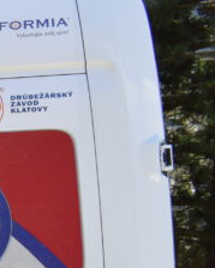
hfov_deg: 10.3
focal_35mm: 116
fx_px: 923
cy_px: 330
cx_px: -396
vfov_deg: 15.9
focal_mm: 18
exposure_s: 1/250
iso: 220
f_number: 8
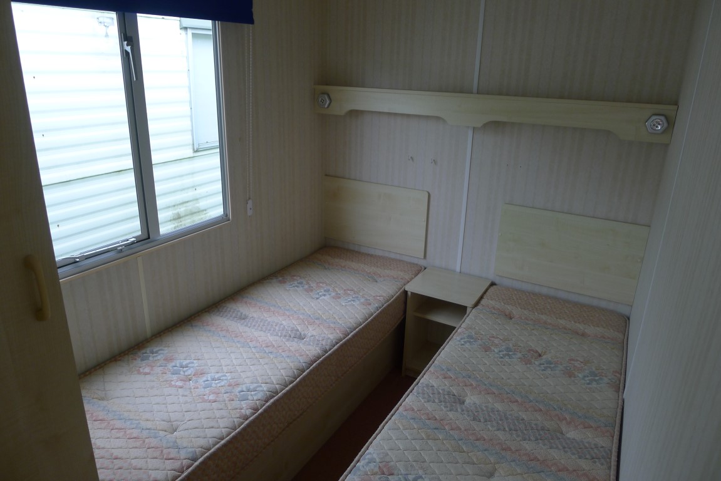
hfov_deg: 73.7
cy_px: 240
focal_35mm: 24
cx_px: 360
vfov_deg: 53.2
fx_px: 481
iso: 80
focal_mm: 5.1
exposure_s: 1/80
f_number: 2
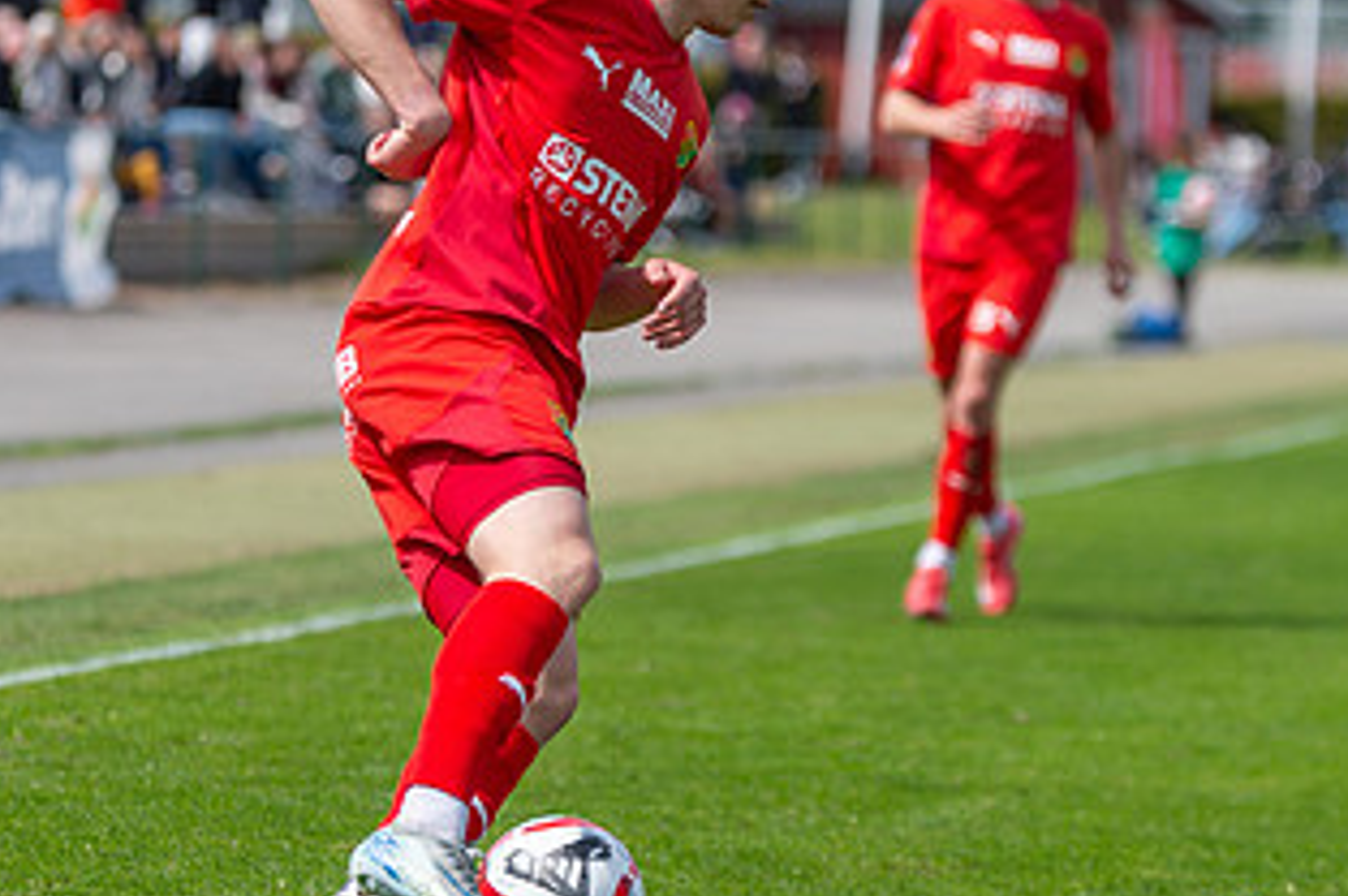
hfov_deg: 7.9
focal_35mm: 262
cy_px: 228
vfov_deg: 5.2
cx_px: 624
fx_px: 9800
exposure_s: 1/2500
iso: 180
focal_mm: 140
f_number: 3.2
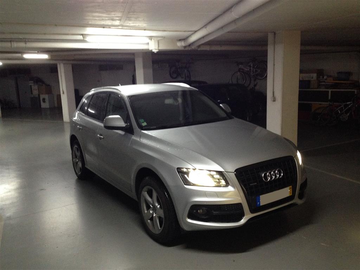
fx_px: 343
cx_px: 180
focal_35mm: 33
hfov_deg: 55.4
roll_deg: +3.6
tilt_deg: -11.2
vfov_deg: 42.9
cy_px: 135
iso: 320
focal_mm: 4.12
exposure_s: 1/20
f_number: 2.4
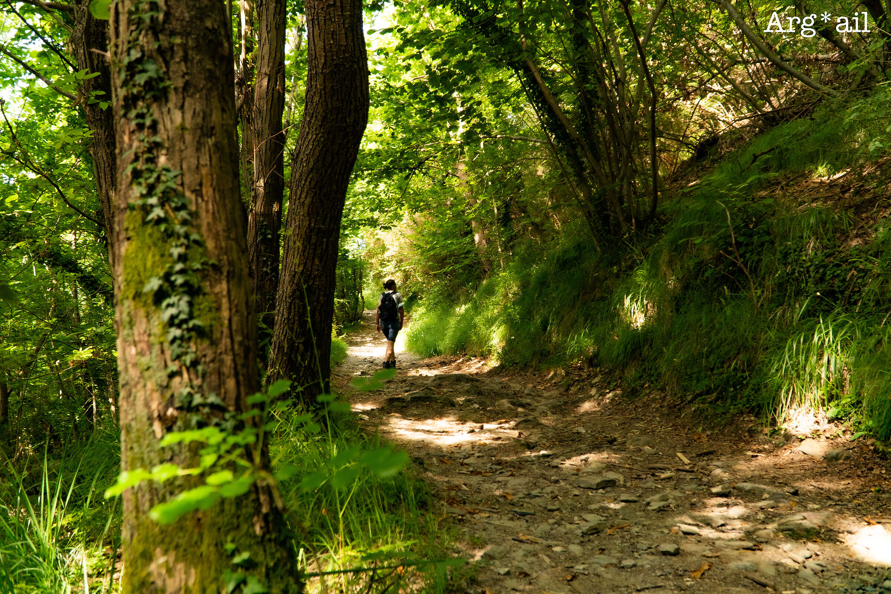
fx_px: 742
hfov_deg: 61.9
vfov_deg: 43.6
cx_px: 446
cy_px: 297
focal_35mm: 30
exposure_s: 1/500
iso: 1000
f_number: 4
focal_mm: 20
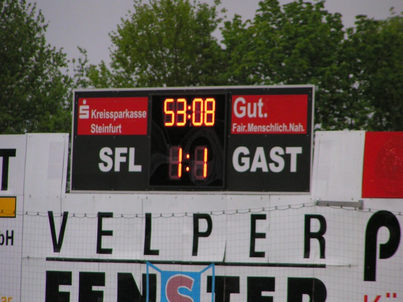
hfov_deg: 5.2
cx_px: 202
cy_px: 151
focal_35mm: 380
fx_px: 4424
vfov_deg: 3.9
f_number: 3.5
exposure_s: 1/200
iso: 200
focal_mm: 58
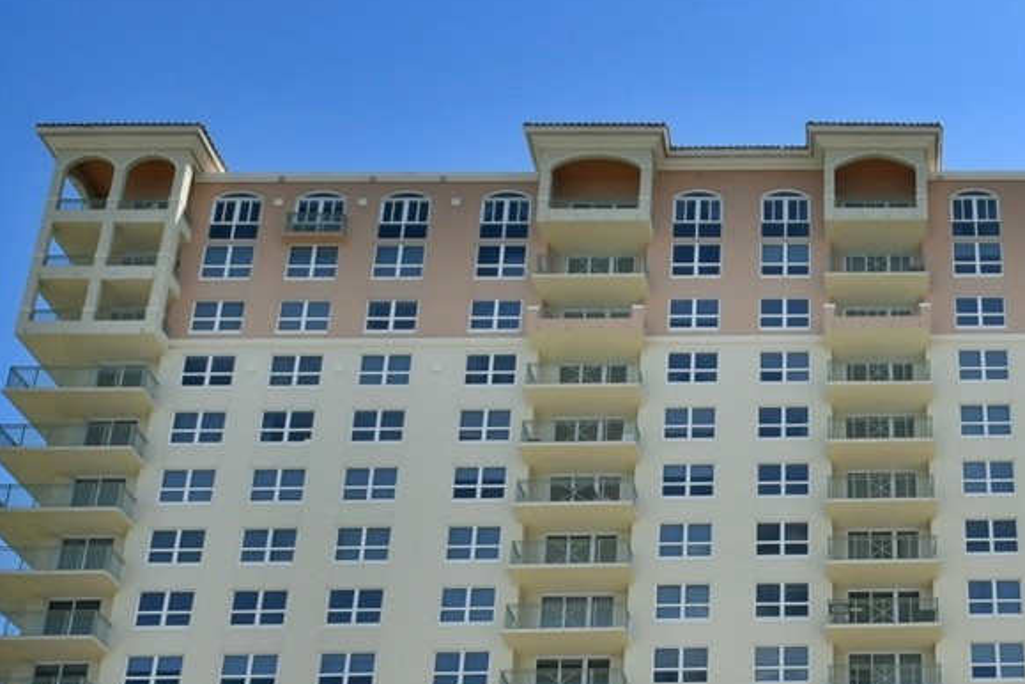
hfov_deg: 40.9
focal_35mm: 44
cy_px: 876
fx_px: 1253
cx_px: 934
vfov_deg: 26.2
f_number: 8
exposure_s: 1/640
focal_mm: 10
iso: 320
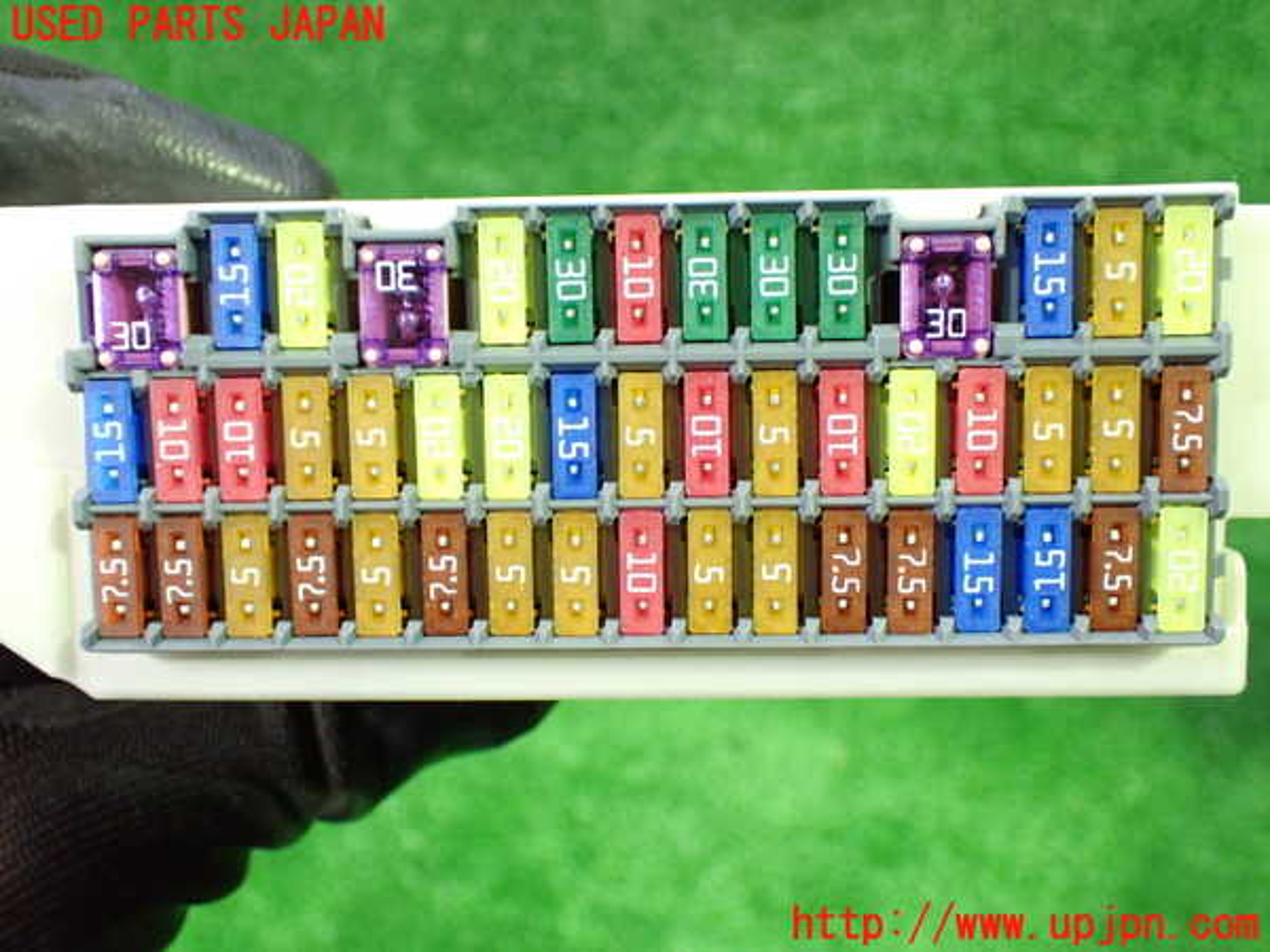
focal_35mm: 36
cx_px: 635
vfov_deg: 39.7
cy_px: 476
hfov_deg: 51.4
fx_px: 1321
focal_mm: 6.37
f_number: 2.5
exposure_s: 1/40
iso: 1000
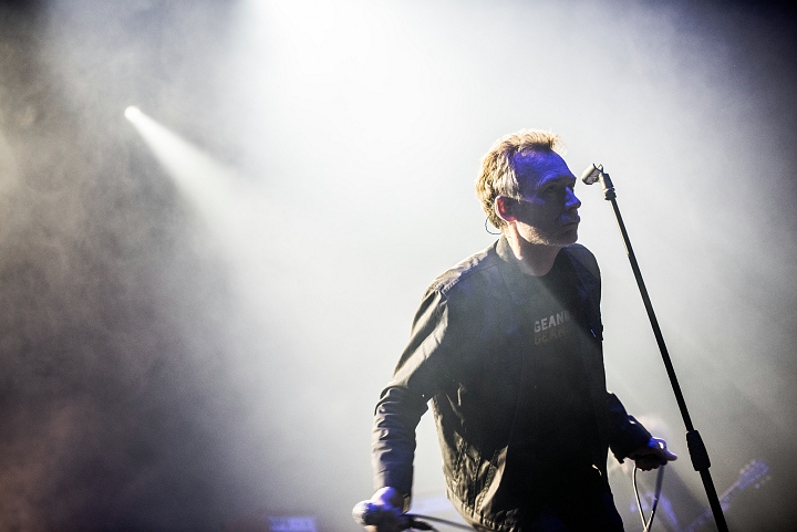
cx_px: 398
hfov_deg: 28.8
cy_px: 266
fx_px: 1551
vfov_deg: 19.5
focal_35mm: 70
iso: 1250
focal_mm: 70
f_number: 2.8
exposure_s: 1/100
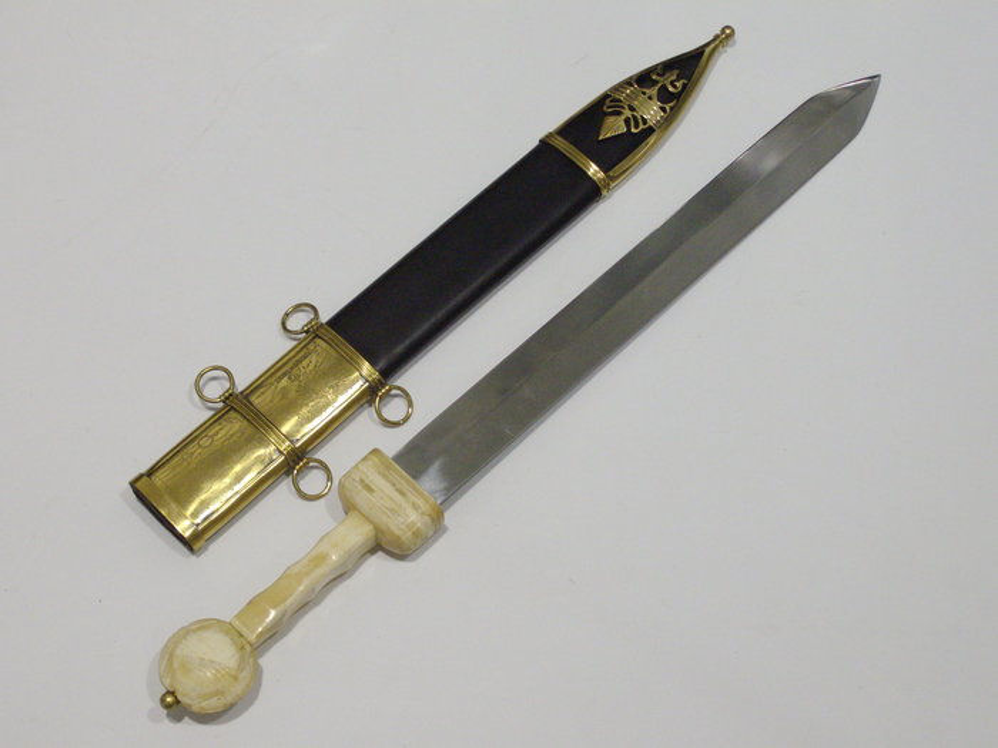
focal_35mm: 70
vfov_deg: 21.0
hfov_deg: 27.8
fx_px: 2018
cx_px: 499
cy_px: 374
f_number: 3.8
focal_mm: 11.3
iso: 320
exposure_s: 1/80
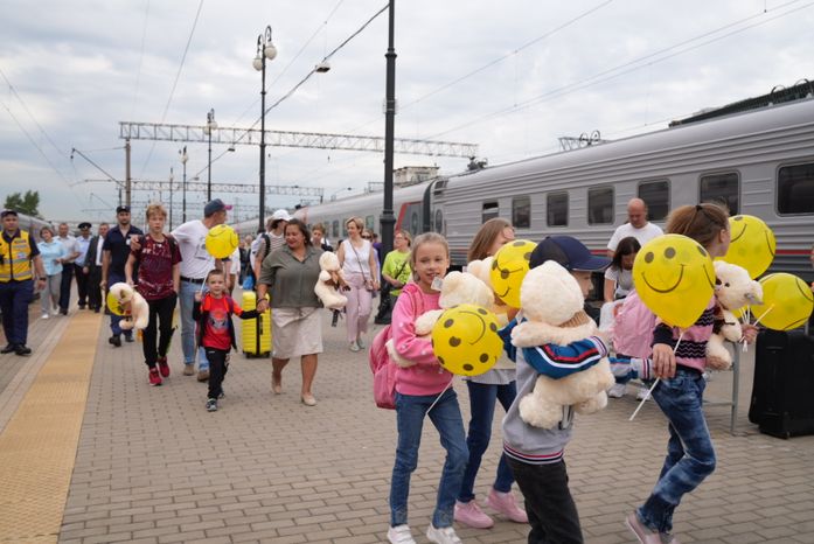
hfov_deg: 58.7
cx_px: 407
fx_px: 724
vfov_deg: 41.2
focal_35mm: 32
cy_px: 272
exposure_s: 1/200
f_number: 5.6
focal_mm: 32
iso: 100
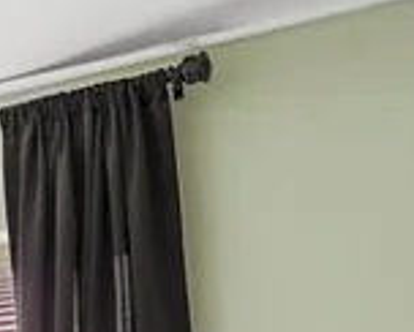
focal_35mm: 101
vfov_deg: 14.0
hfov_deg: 14.5
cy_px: 552
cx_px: -490
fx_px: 1239
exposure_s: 1/30
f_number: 8
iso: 320
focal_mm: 16
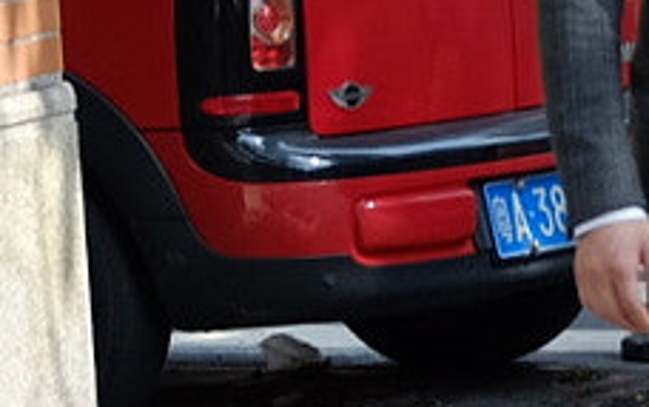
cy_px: 252
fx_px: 7471
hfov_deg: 4.9
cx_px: 1252
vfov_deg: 3.1
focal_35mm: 422
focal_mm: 39
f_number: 4
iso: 200
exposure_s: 1/340
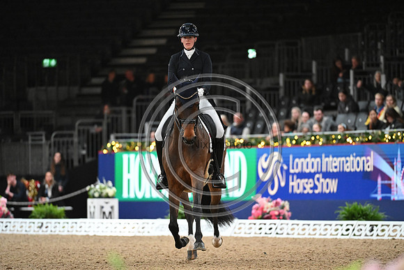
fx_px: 3816
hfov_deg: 6.1
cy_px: 135
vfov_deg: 4.0
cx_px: 202
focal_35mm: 340
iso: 6400
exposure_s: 1/640
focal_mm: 340
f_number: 4
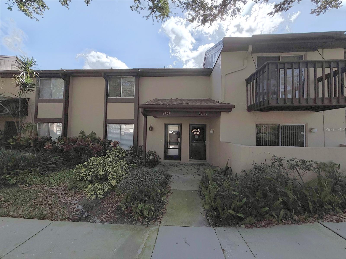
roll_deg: -0.9
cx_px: 173
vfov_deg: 85.7
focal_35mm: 14
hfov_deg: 102.1
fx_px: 140
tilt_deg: +1.5
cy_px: 130
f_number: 2.2
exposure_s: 1/1745
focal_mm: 2.22
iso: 25
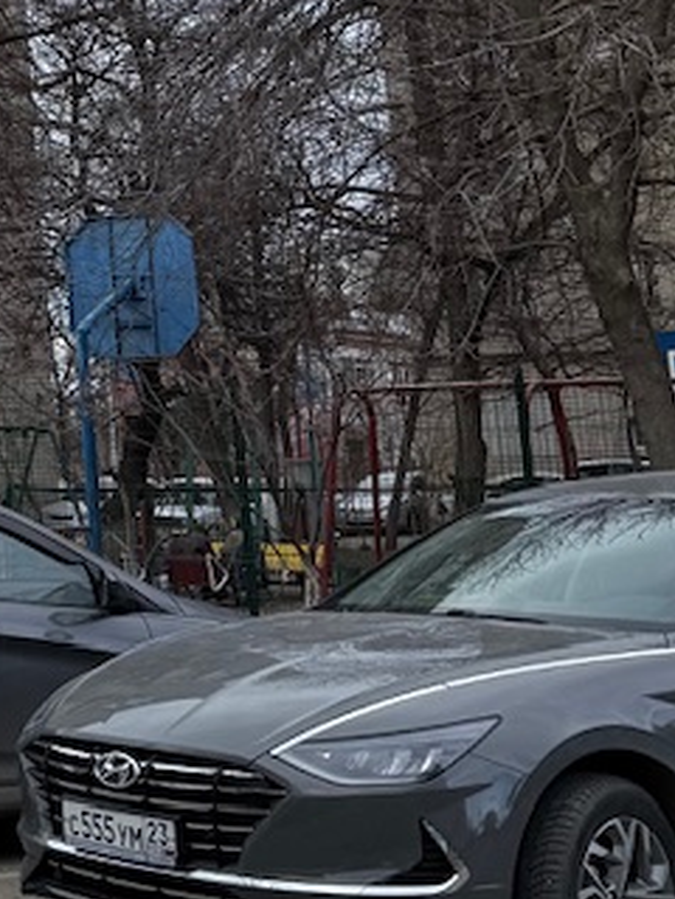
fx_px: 2496
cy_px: -124
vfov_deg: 19.5
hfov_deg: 13.9
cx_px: -492
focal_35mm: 96
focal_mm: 6.76
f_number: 1.78
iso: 80
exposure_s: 1/2611
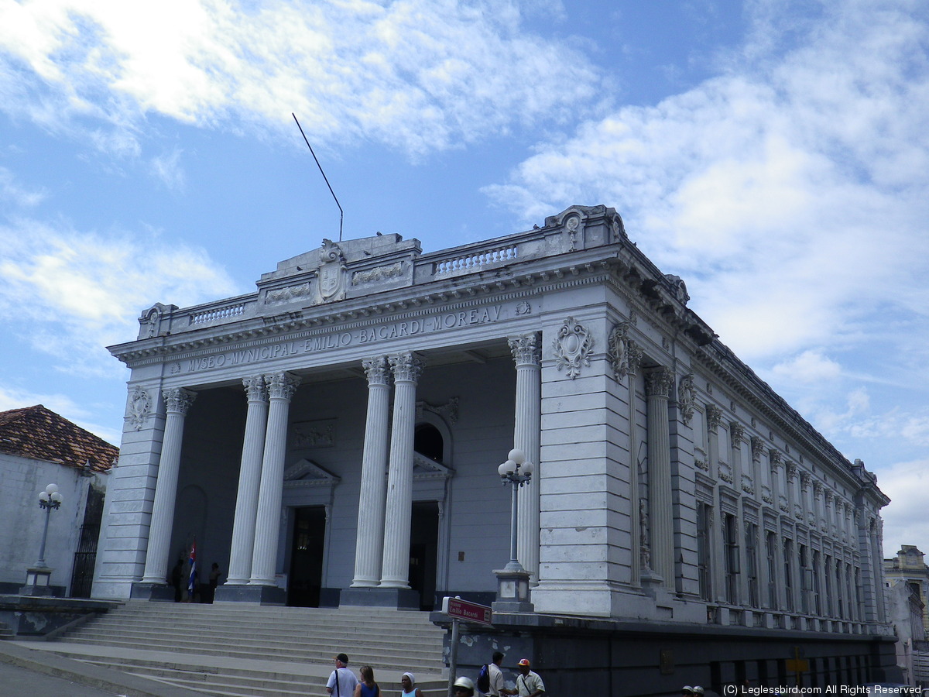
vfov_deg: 41.8
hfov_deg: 54.0
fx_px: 912
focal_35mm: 34
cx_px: 464
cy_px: 348
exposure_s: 1/160
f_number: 9.2
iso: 100
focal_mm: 6.1
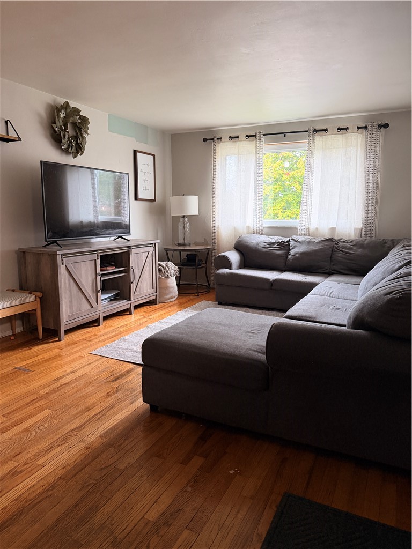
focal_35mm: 24
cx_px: 206
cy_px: 274
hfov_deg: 56.8
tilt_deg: -9.6
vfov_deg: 71.6
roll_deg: -0.3
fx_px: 381
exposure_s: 1/60
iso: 400
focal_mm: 6.76
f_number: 1.78
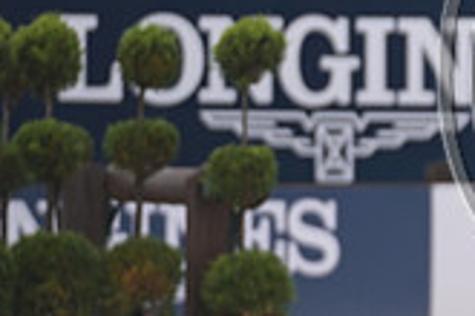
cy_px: 36
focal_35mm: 1402
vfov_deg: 1.0
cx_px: 702
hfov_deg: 1.5
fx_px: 18497
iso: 720
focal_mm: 400
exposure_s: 1/1250
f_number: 5
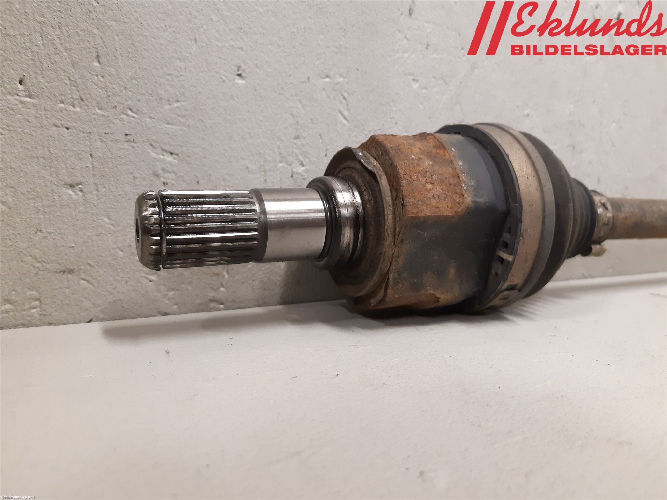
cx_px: 334
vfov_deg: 53.1
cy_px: 250
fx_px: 501
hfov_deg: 67.3
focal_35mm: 26
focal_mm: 3.93
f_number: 1.7
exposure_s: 1/33
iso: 200
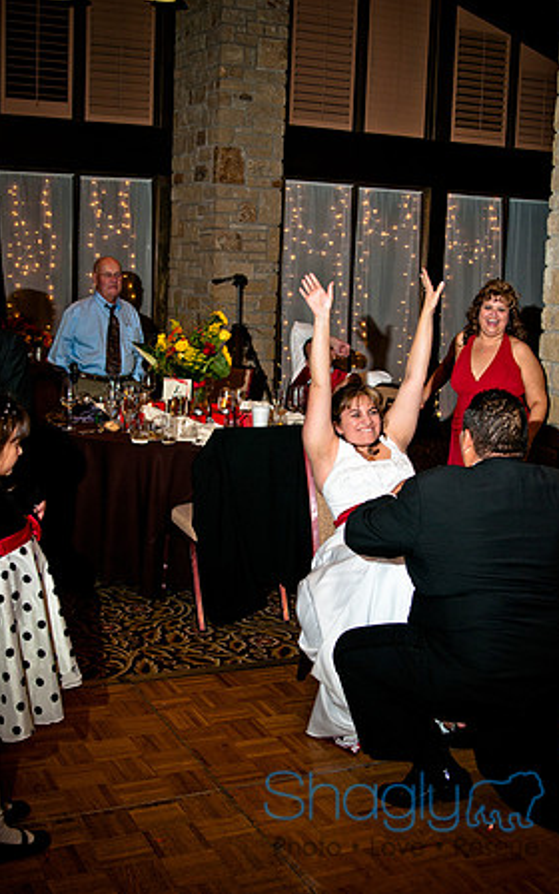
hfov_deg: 29.9
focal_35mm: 43
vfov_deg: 46.2
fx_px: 1048
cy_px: 447
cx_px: 280
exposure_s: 1/160
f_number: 3.2
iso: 400
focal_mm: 28
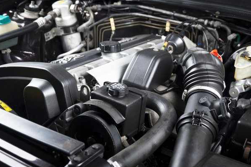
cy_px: 84
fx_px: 356
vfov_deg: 26.5
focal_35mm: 51
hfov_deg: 38.9
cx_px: 125
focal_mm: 50
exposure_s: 1/160
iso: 250
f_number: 8
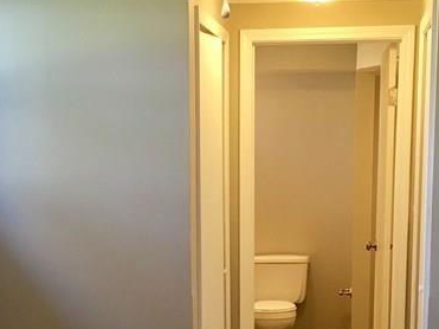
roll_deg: +0.1
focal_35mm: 80
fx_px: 1014
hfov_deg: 24.4
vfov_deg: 17.8
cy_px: 355
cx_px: 231
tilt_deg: -11.3
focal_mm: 4.15
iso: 50
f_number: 2.2
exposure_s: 1/30
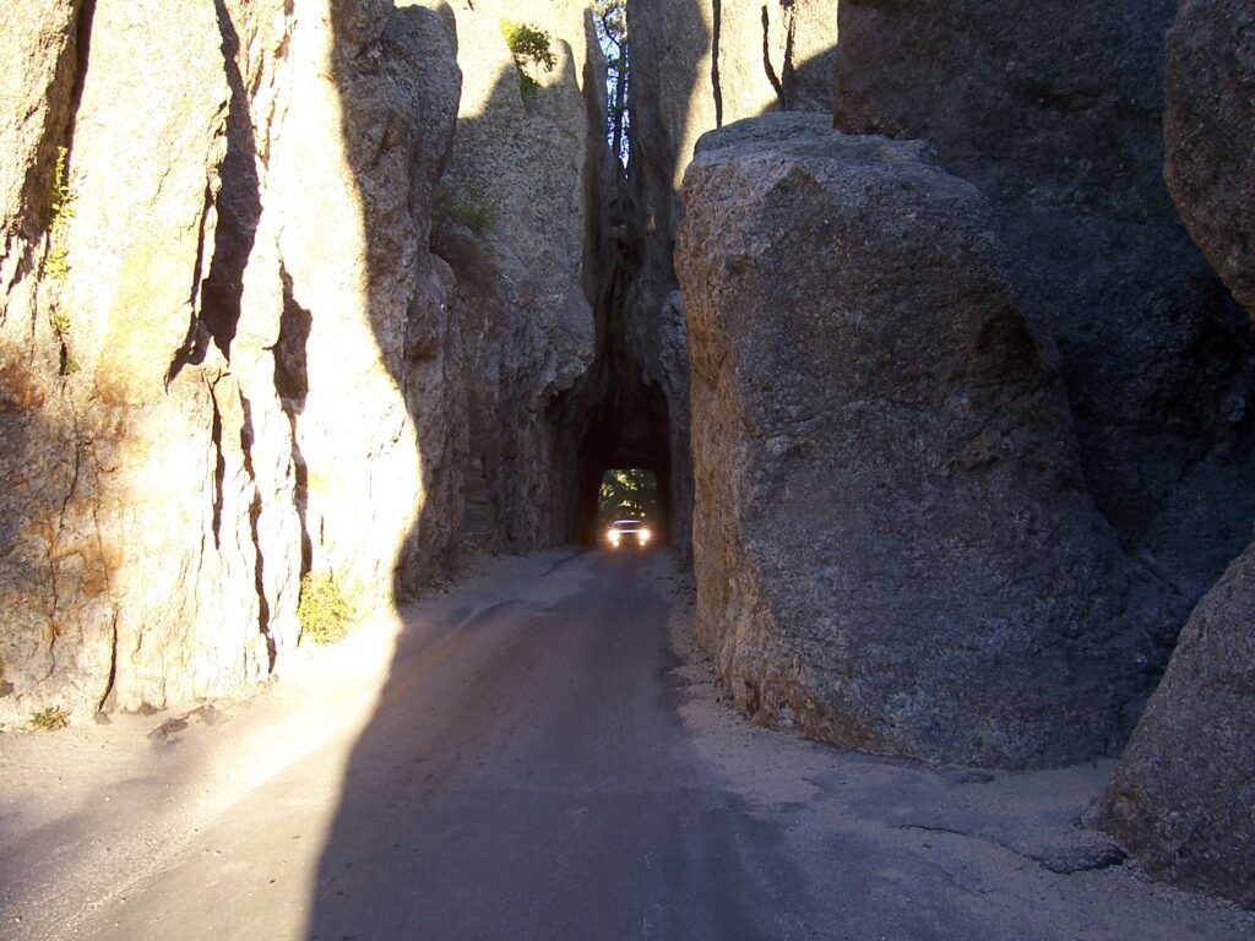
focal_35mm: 34
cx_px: 628
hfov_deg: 54.0
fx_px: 1233
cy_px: 470
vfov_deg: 41.8
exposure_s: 1/180
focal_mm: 5.6
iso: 80
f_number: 2.7
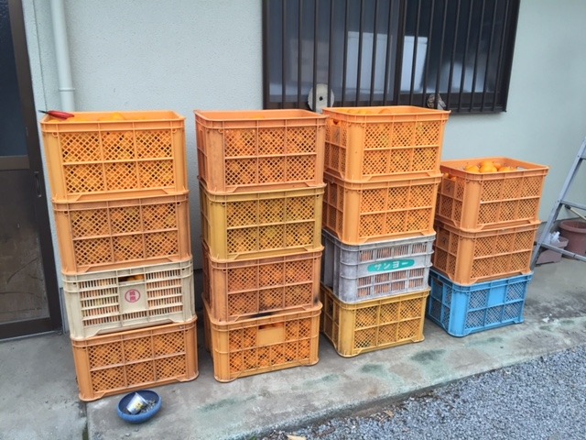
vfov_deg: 48.2
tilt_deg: -16.4
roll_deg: -0.8
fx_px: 491
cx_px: 293
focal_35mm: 29
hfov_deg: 61.7
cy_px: 220
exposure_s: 1/40
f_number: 2.2
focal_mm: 4.15
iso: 32
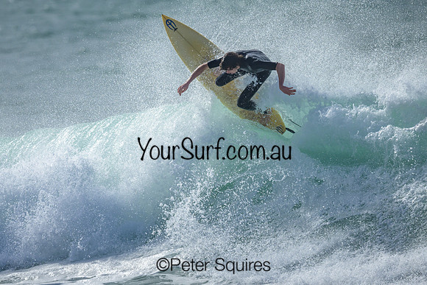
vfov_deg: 1.3
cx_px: 208
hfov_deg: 1.9
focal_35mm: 1098
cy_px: 122
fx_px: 13025
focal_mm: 800
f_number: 6.3
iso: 125
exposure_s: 1/2000
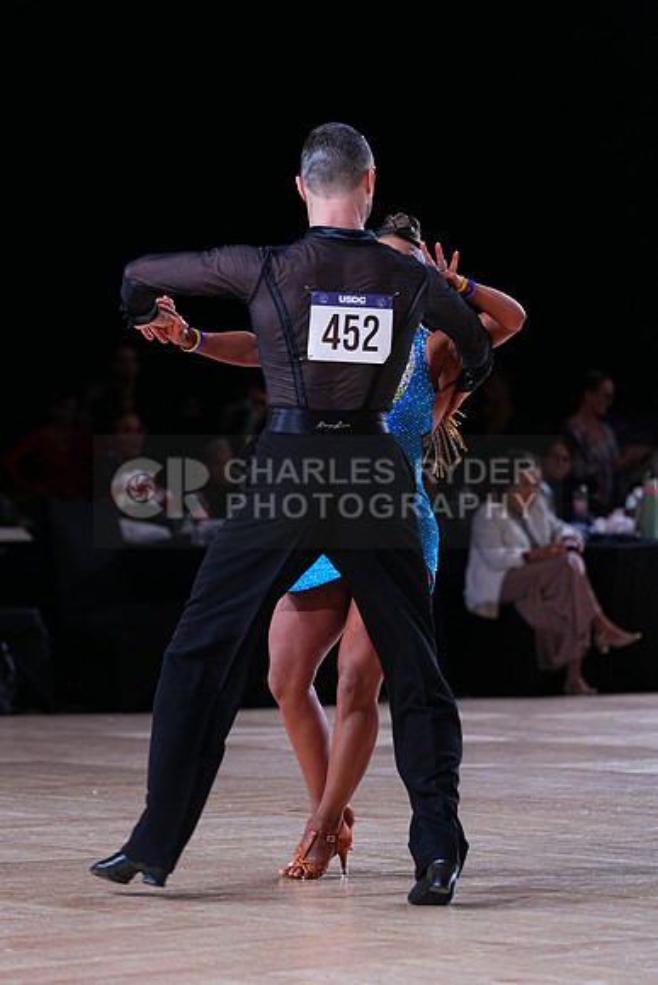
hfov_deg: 8.5
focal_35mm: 161
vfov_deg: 12.8
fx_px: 4411
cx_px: 329
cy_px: 492
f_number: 4
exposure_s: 1/500
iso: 1600
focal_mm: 161
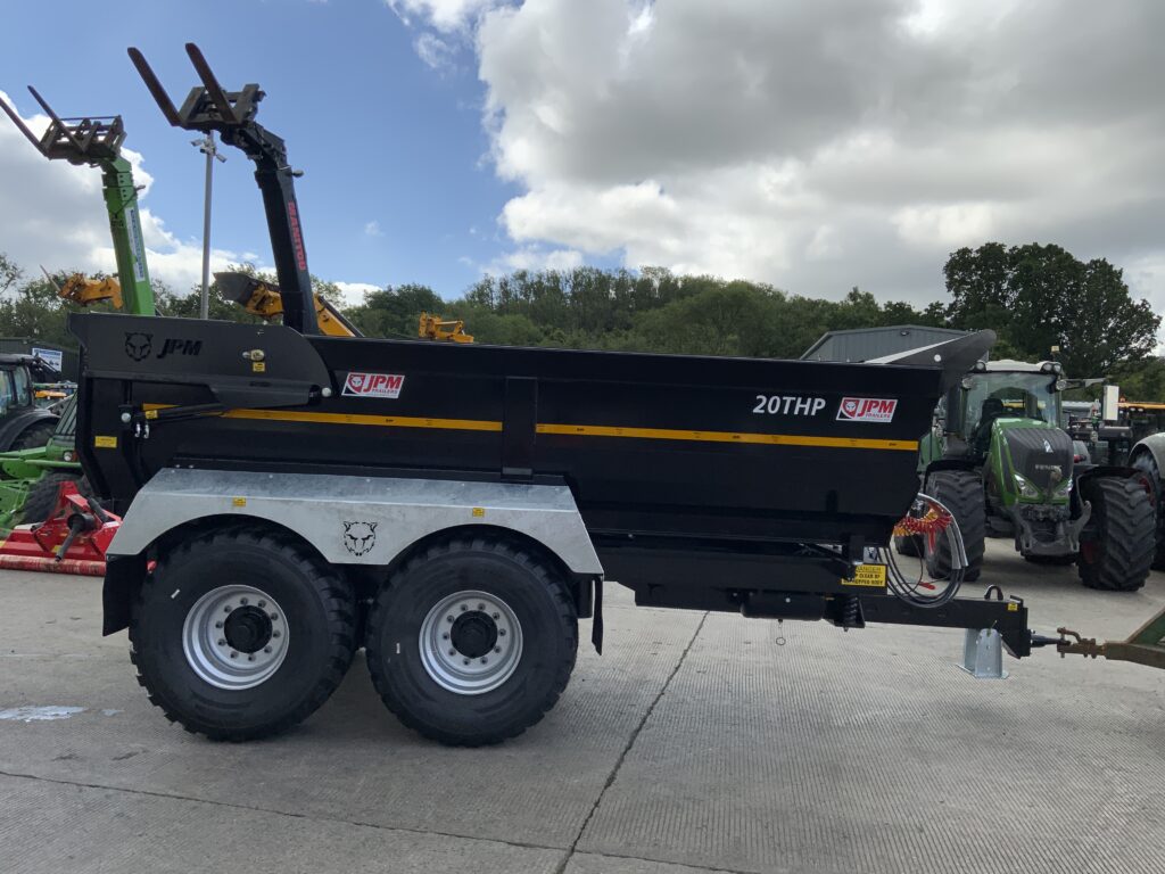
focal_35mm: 29
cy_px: 437
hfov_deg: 61.7
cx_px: 582
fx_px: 976
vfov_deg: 48.2
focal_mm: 3
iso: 16
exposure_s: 1/1730
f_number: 1.8
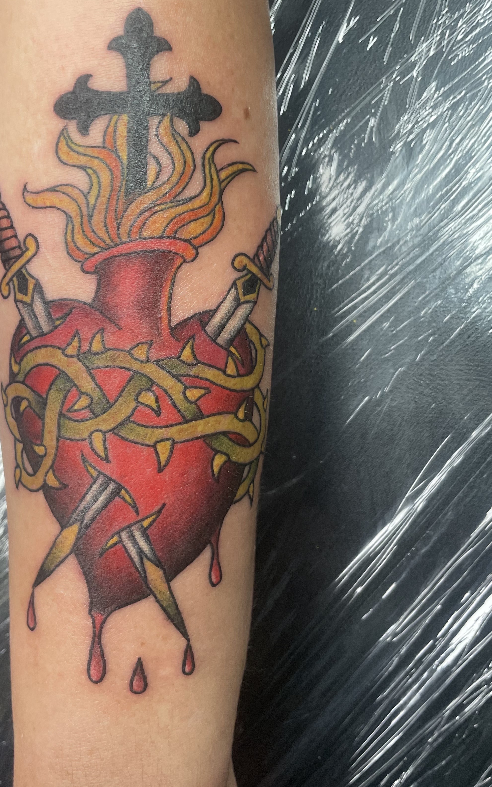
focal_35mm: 35
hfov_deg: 36.1
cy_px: 322
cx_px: 189
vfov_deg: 55.0
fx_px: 751
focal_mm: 4.2
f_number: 1.6
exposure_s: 1/120
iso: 125
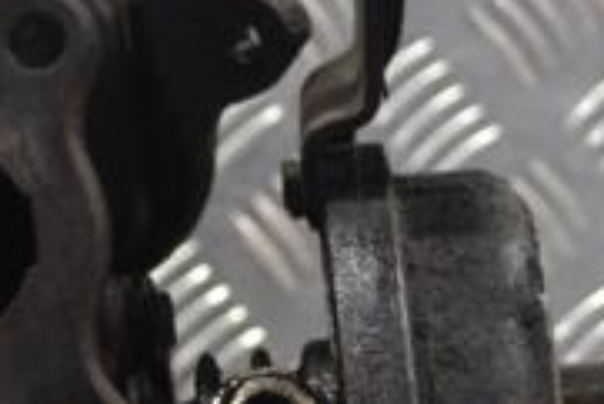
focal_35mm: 169
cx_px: 103
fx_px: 2838
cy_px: 264
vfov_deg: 8.1
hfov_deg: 12.1
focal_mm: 34
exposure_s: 1/100
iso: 400
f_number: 5
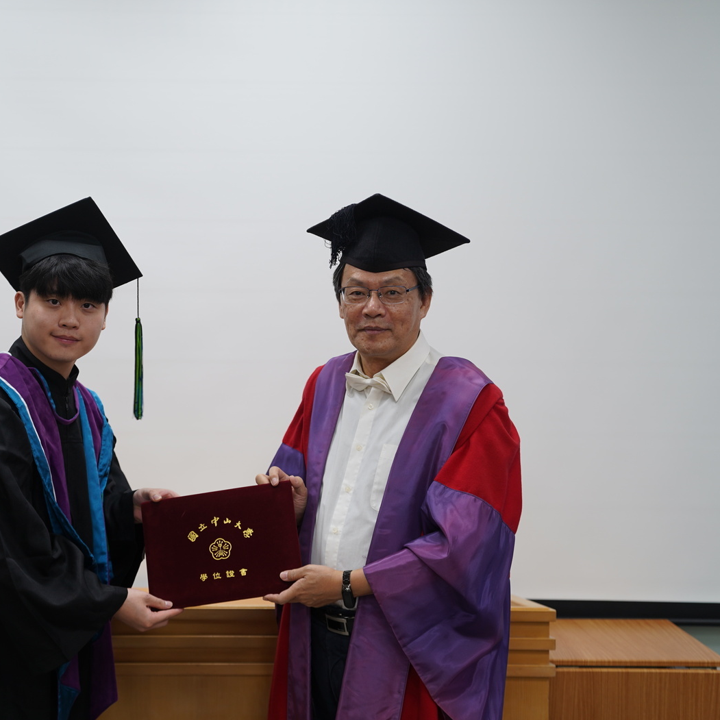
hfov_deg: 25.9
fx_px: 1553
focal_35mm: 66
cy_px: 361
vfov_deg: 26.1
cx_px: 232
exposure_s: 1/60
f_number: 2.8
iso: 125
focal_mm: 51
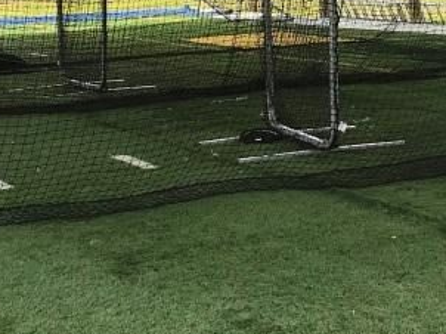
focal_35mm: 95
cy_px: -46
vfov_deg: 15.1
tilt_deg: -2.1
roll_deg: +2.8
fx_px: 1223
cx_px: 378
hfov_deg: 20.4
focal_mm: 3.99
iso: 20
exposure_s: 1/855
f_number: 1.8
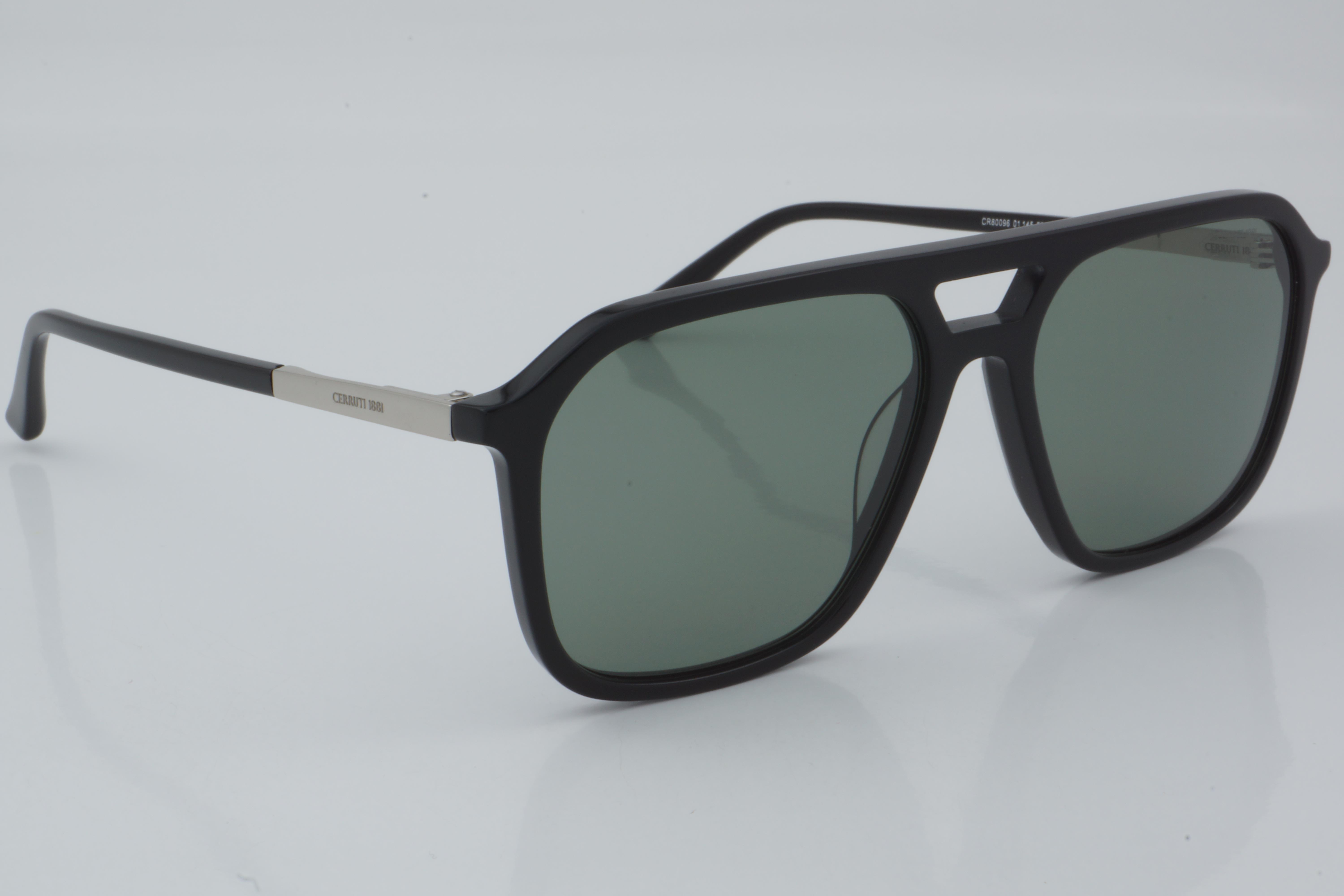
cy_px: 448
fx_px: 2800
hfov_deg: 27.0
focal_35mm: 75
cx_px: 672
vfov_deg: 18.2
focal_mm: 50
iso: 100
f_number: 32
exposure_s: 1/3
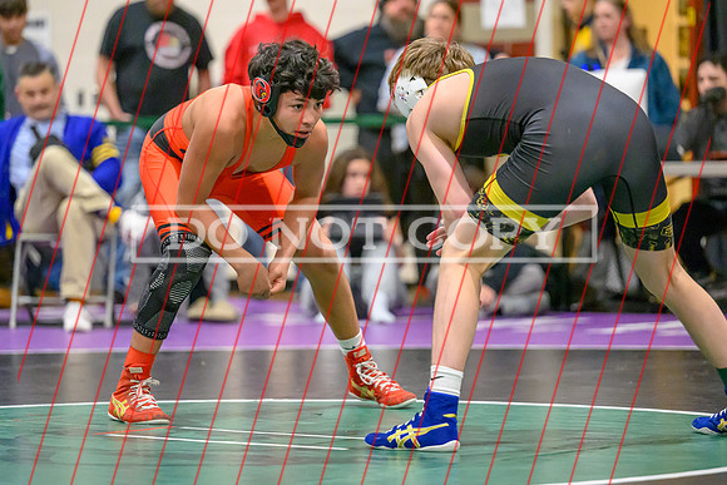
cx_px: 330
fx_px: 3335
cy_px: 210
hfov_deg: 12.4
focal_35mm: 165
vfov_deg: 8.3
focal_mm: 140
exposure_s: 1/800
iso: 14400
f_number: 2.8
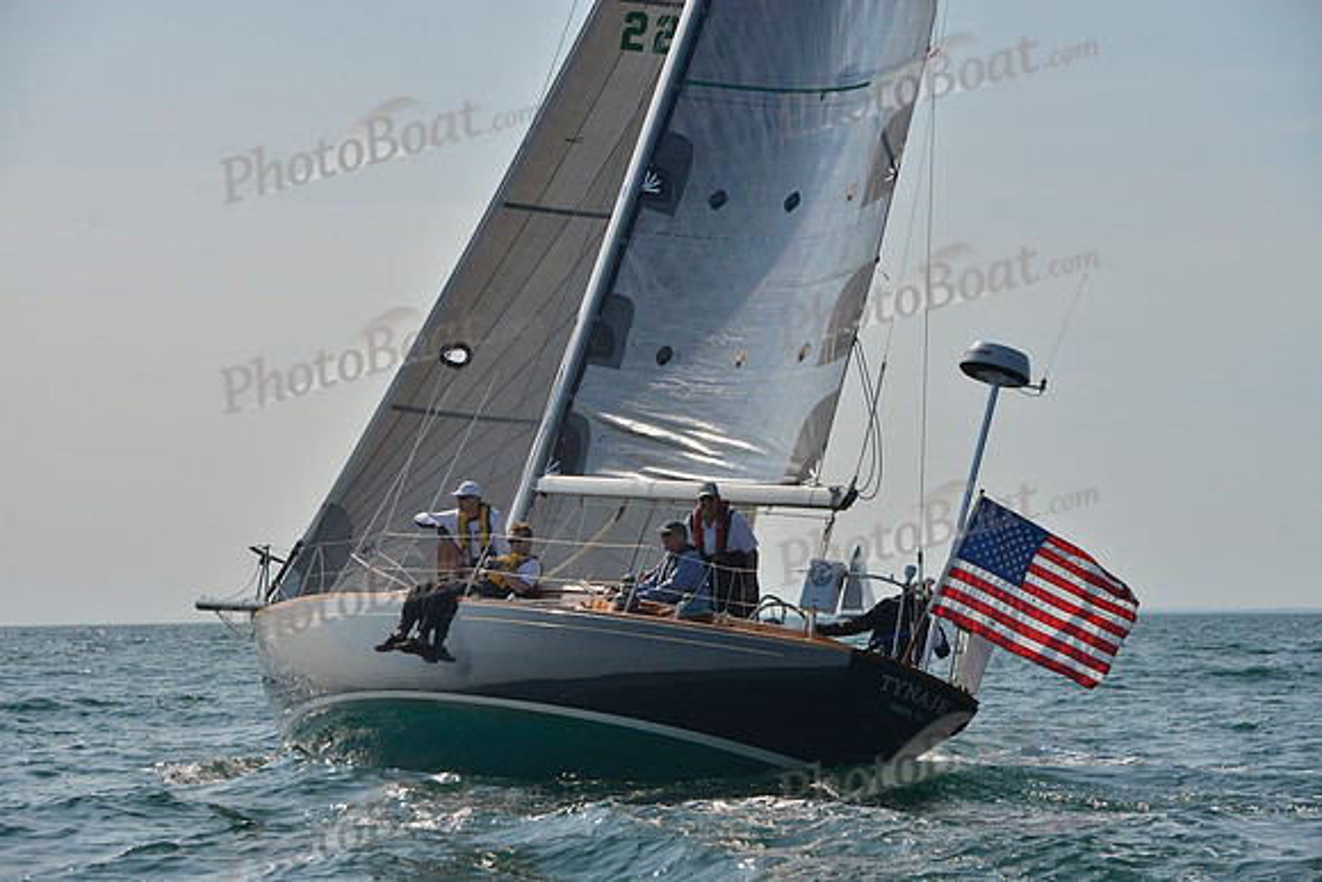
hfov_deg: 18.6
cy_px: 441
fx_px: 4040
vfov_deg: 12.5
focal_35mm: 110
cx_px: 661
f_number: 9
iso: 400
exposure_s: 1/1000
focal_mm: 110
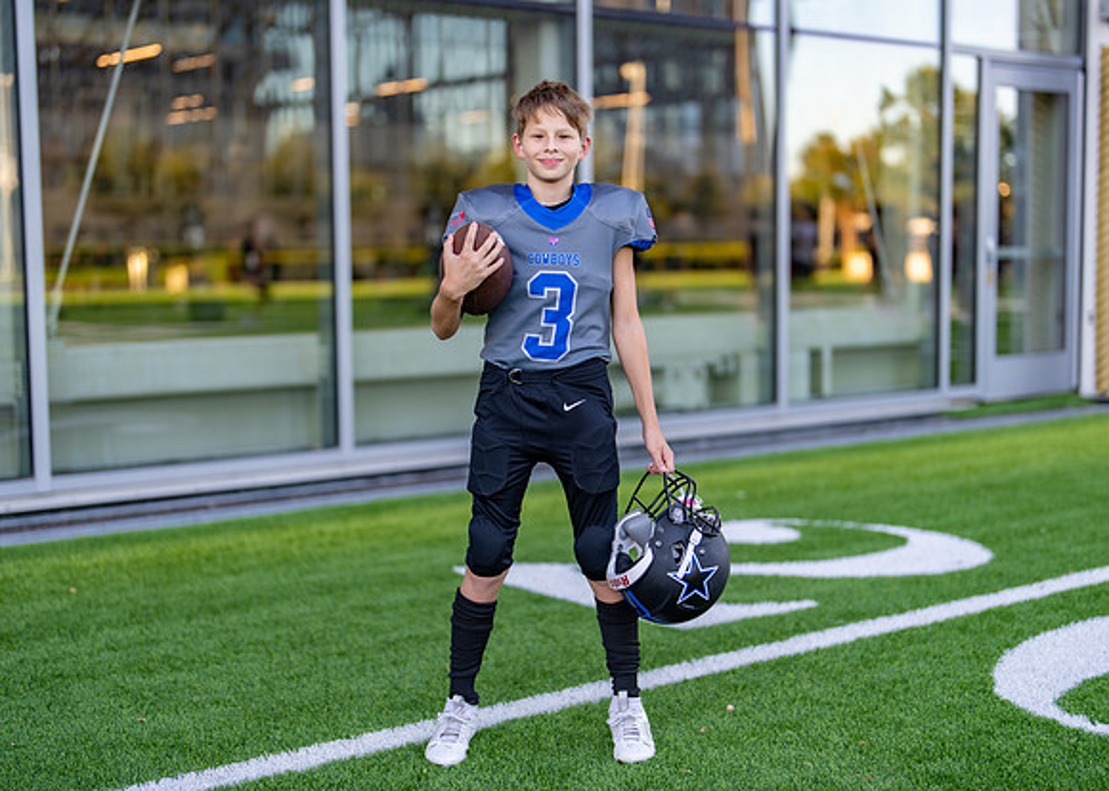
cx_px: 554
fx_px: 1721
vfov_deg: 25.9
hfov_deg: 35.7
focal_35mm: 55
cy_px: 396
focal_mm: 50
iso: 100
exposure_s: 1/640
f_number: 1.2
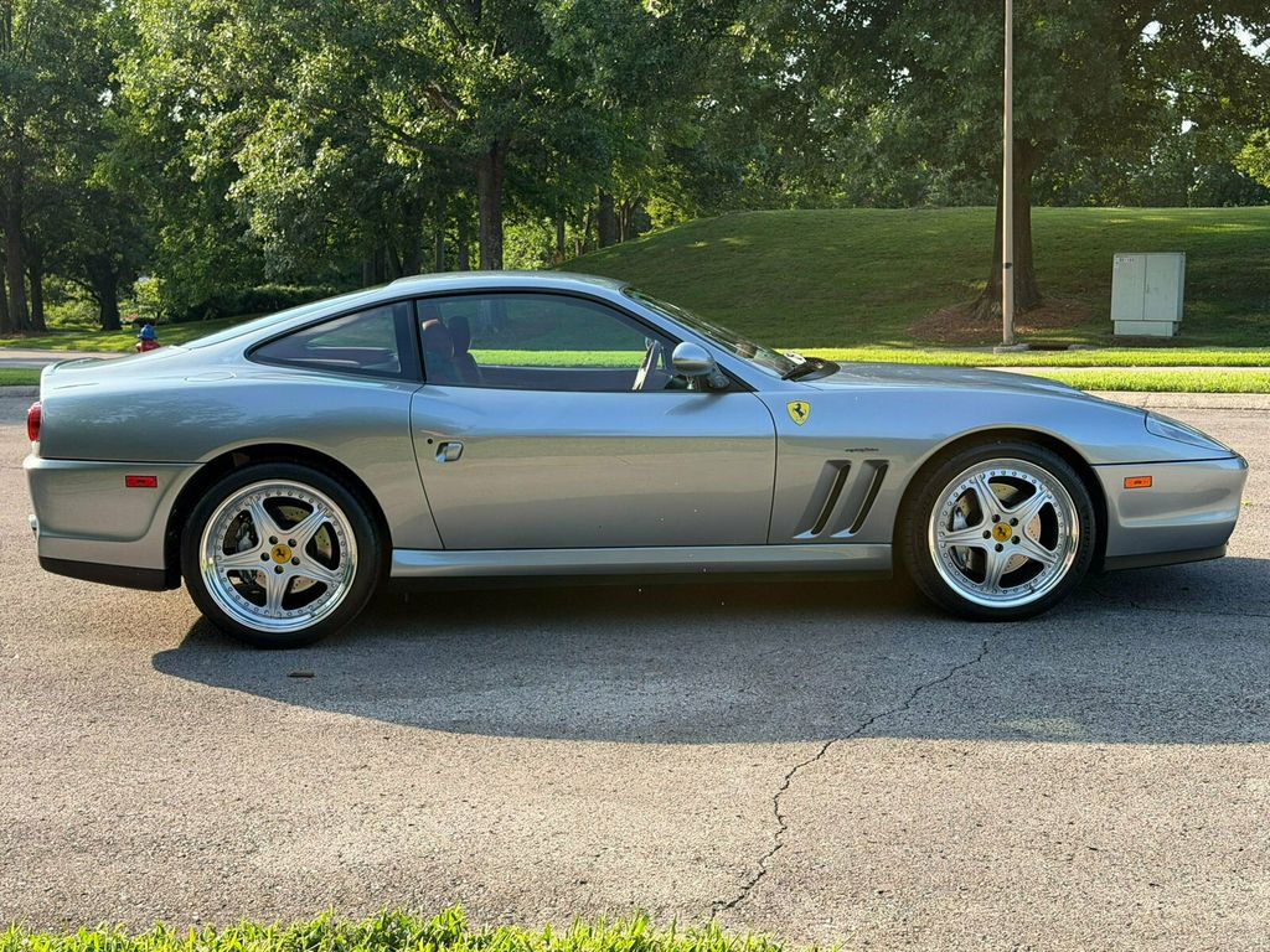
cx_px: 635
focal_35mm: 48
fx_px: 1761
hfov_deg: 39.7
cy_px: 476
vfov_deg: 30.3
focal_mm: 6.76
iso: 100
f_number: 1.78
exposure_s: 1/1116
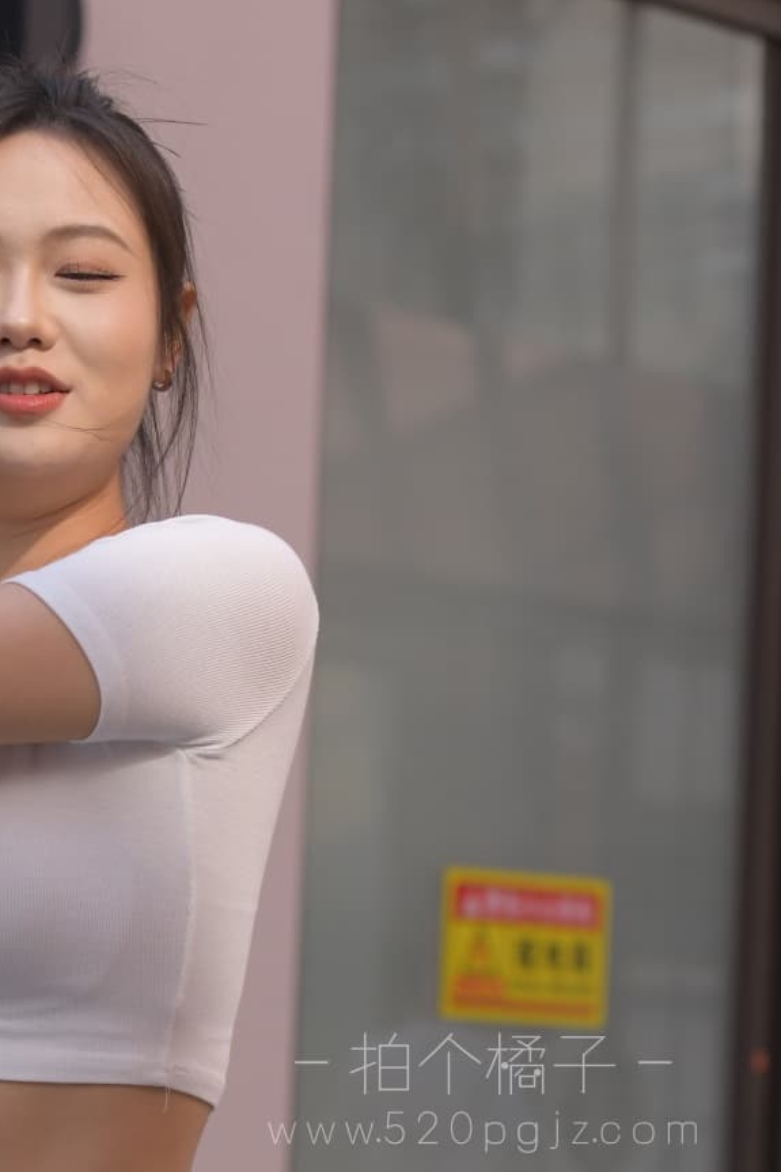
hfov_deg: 9.3
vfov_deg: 13.9
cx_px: -31
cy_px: 1024
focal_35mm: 146
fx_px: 4753
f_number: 4
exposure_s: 1/640
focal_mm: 70
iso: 320
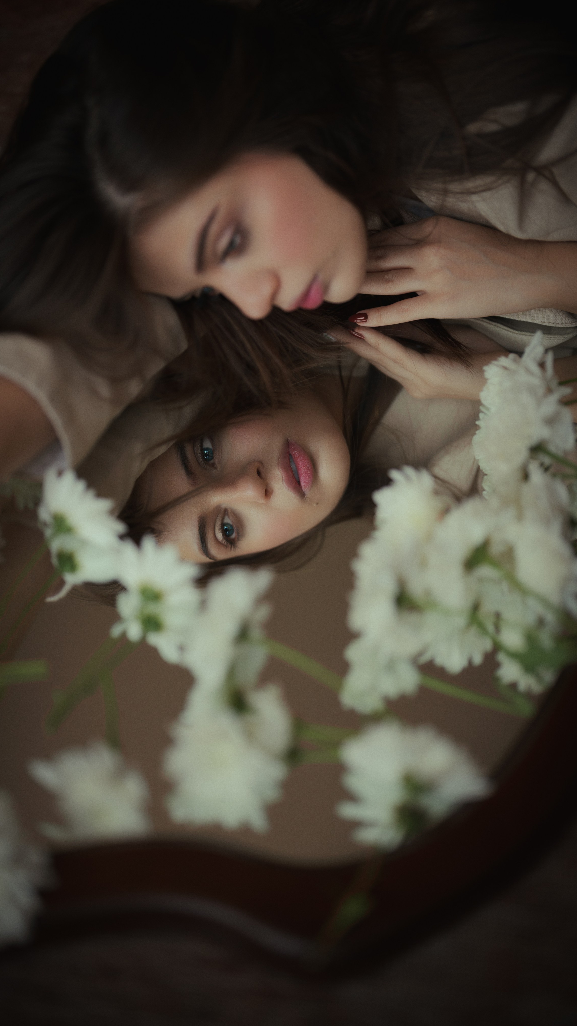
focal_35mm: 53
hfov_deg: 22.6
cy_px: 518
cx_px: 264
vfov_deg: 39.2
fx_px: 1441
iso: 125
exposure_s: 1/400
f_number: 1.2
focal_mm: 50
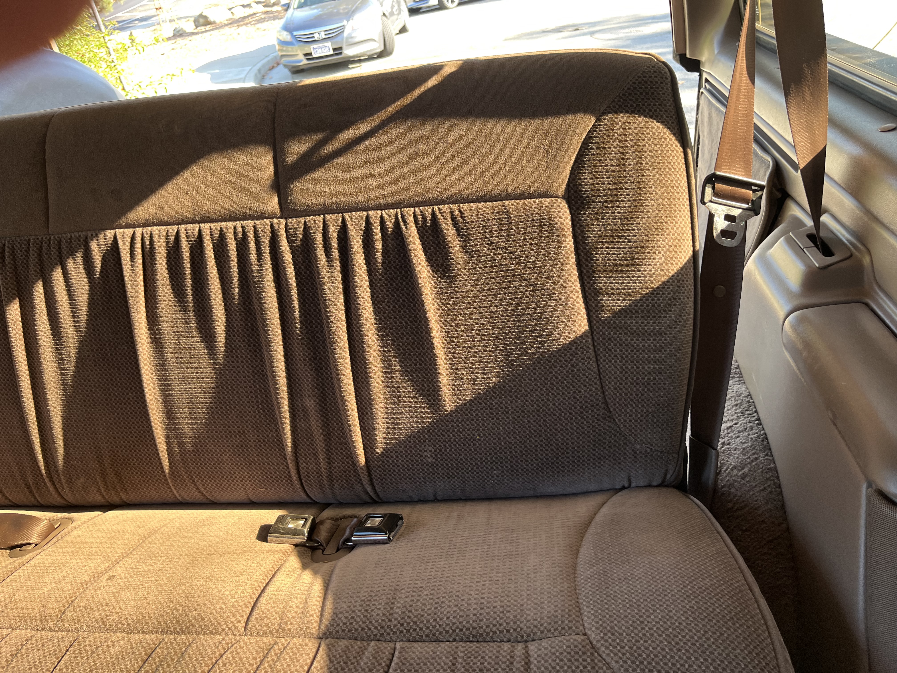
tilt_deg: -31.5
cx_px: 448
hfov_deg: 67.3
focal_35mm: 26
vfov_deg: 53.1
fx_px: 674
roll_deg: +11.7
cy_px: 336
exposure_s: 1/122
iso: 100
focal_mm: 5.1
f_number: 1.6
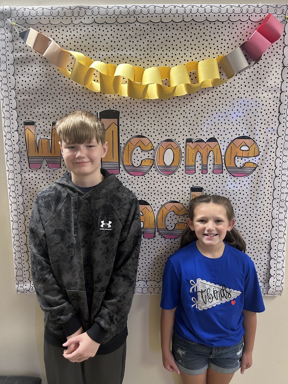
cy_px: 192
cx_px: 144
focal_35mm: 26
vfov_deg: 67.3
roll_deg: +0.3
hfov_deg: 53.1
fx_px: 288
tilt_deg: -8.4
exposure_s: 1/60
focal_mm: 5.7
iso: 200
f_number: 1.5
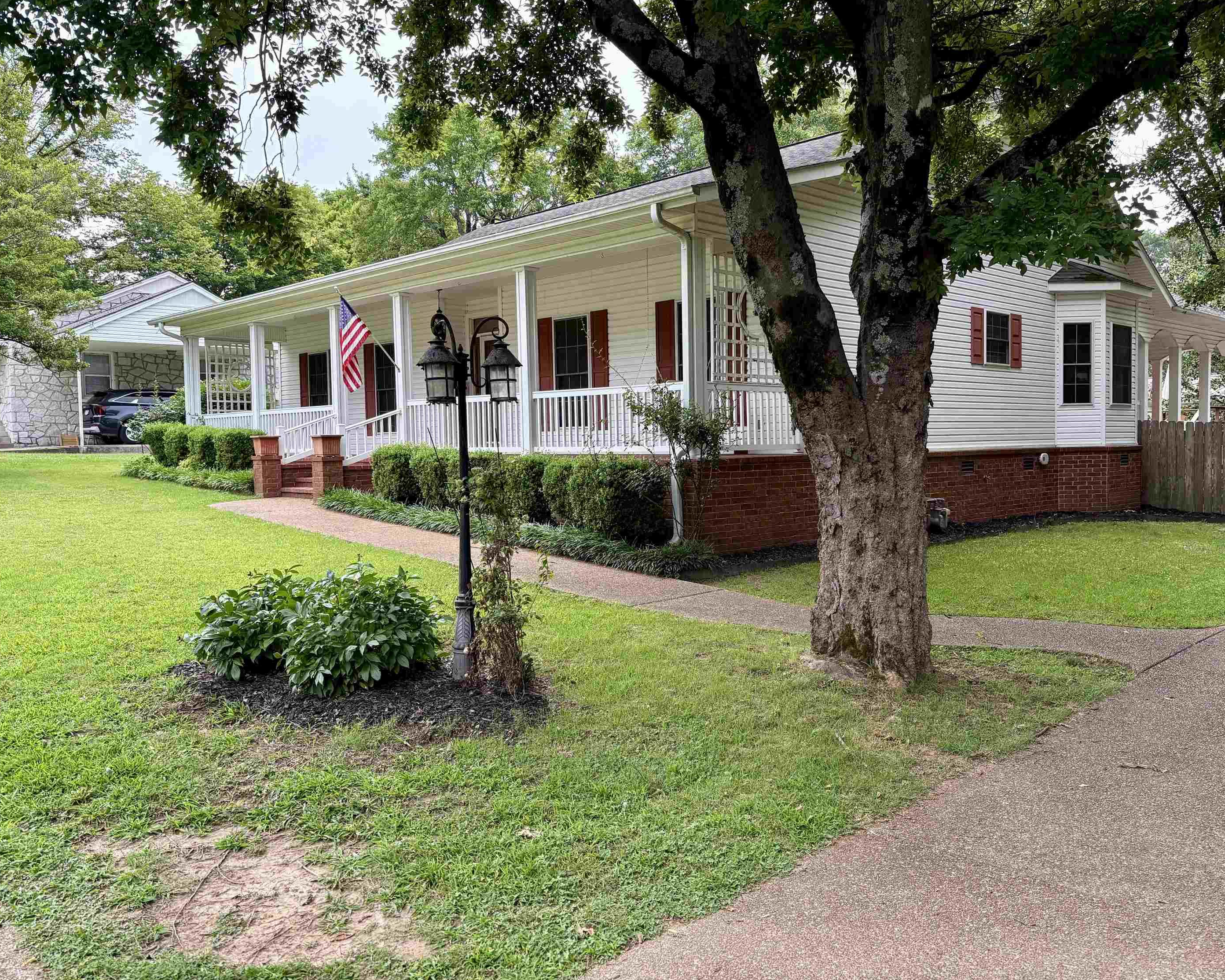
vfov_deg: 51.5
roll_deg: +0.9
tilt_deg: -2.5
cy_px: 476
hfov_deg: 62.1
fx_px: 1015
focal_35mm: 28
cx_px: 670
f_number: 1.6
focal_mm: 5.96
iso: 125
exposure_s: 1/218
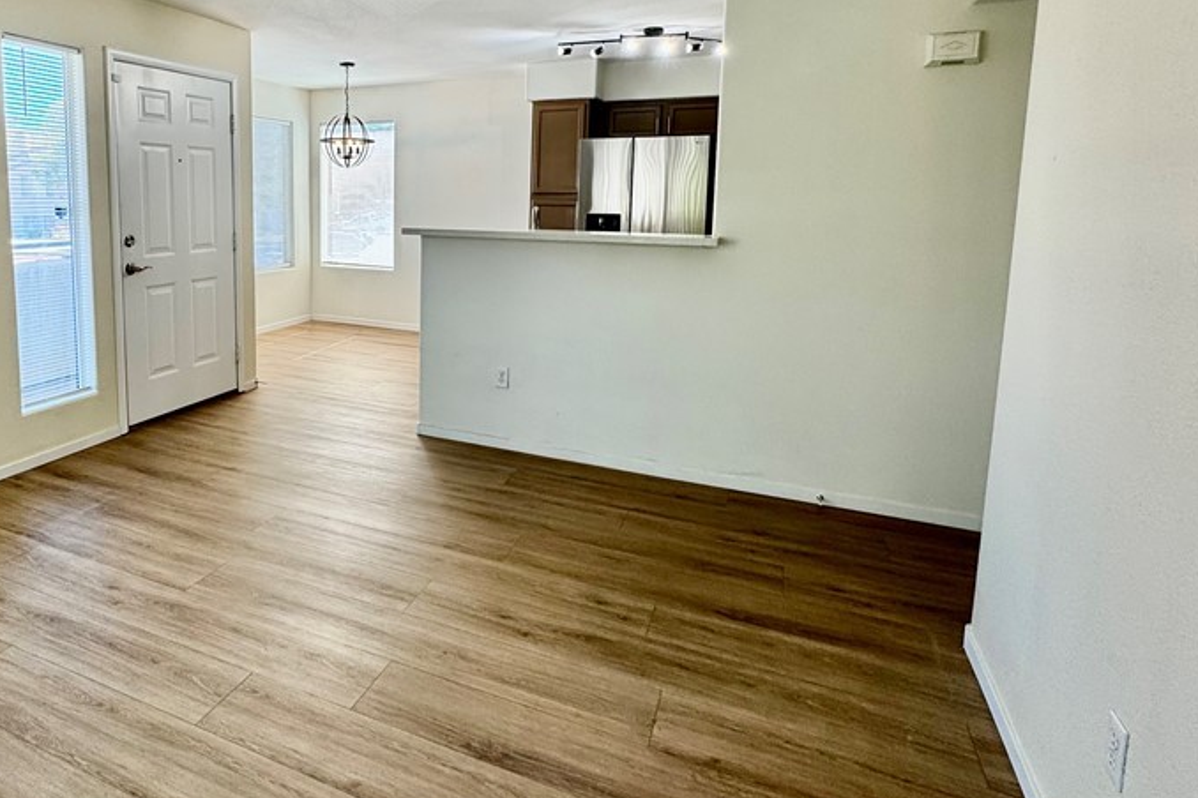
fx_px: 732
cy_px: 281
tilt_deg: -7.0
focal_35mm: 22
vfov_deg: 56.3
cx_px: 415
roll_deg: -0.8
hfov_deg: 76.5
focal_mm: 2.22
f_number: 2.2
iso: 50
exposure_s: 1/120
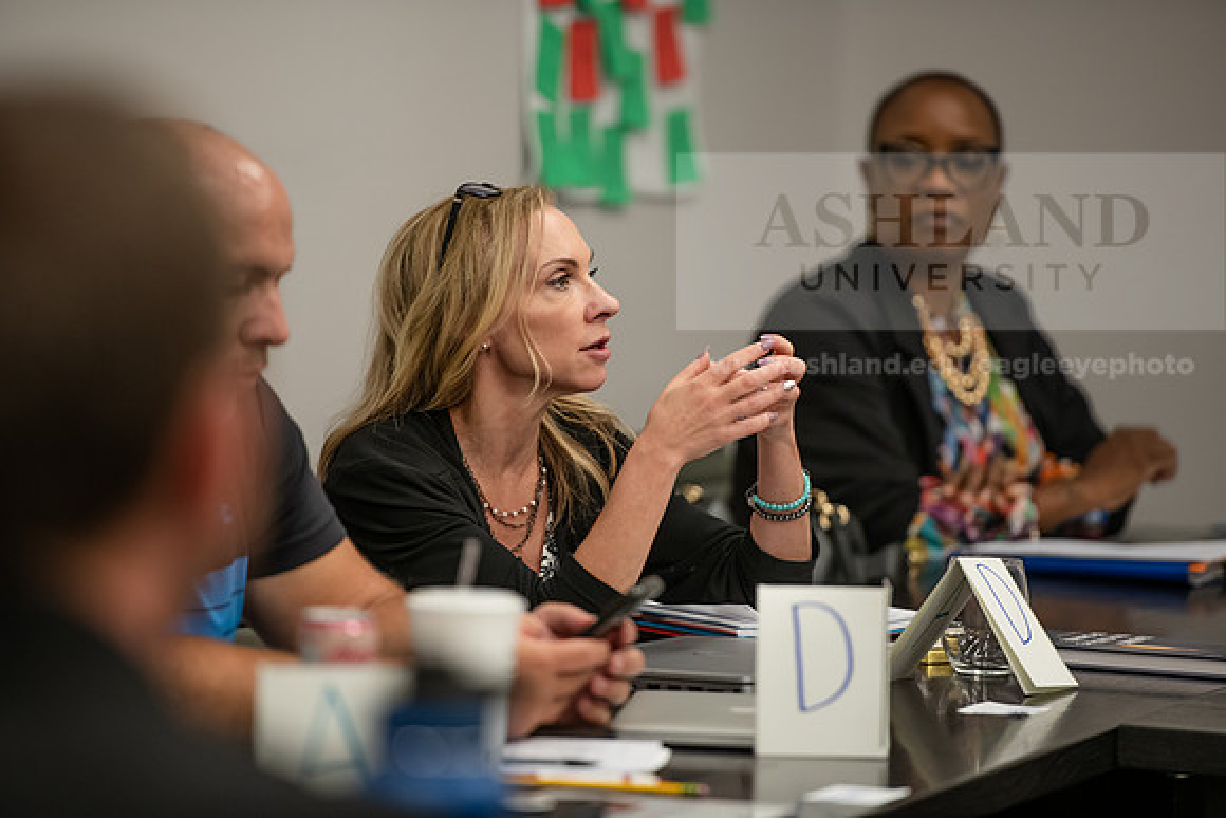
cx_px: 613
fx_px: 6812
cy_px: 409
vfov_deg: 6.9
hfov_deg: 10.3
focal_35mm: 200
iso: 1000
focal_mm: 200
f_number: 2.8
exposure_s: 1/200
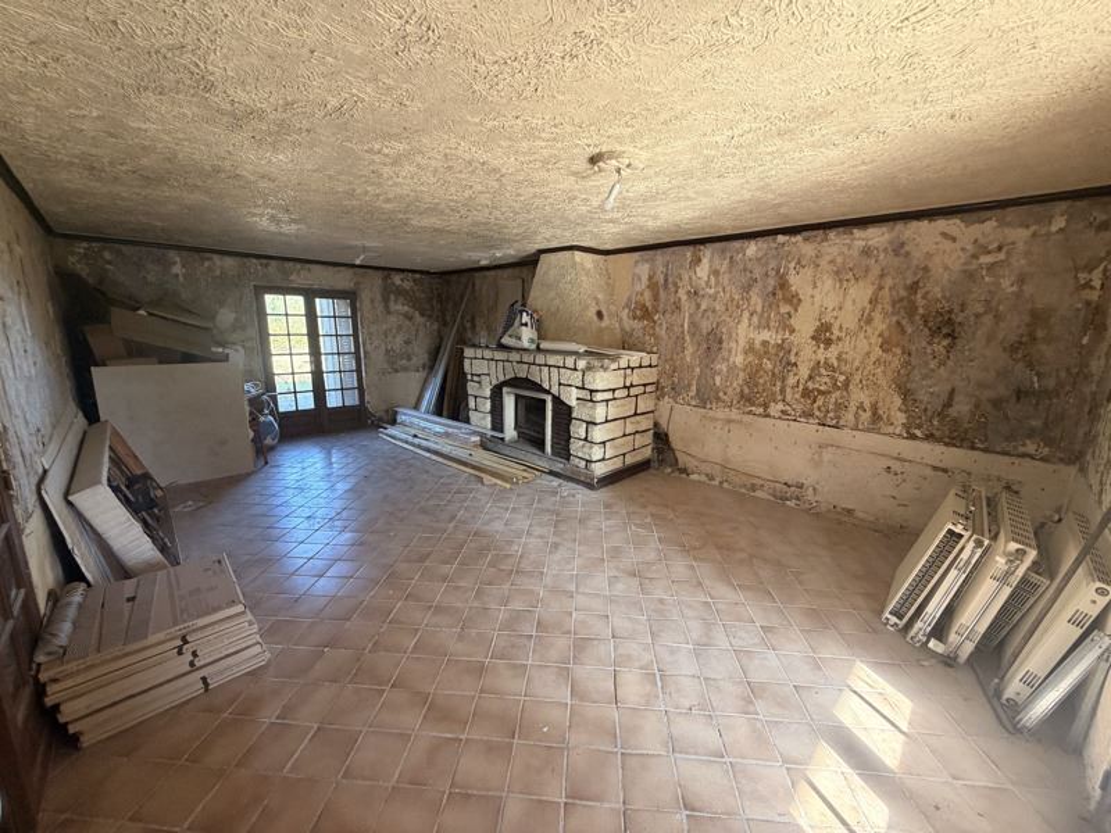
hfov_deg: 102.1
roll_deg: -0.4
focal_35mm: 14
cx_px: 556
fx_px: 449
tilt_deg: -11.2
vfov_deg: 85.7
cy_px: 416
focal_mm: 2.22
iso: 250
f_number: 2.2
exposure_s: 1/121
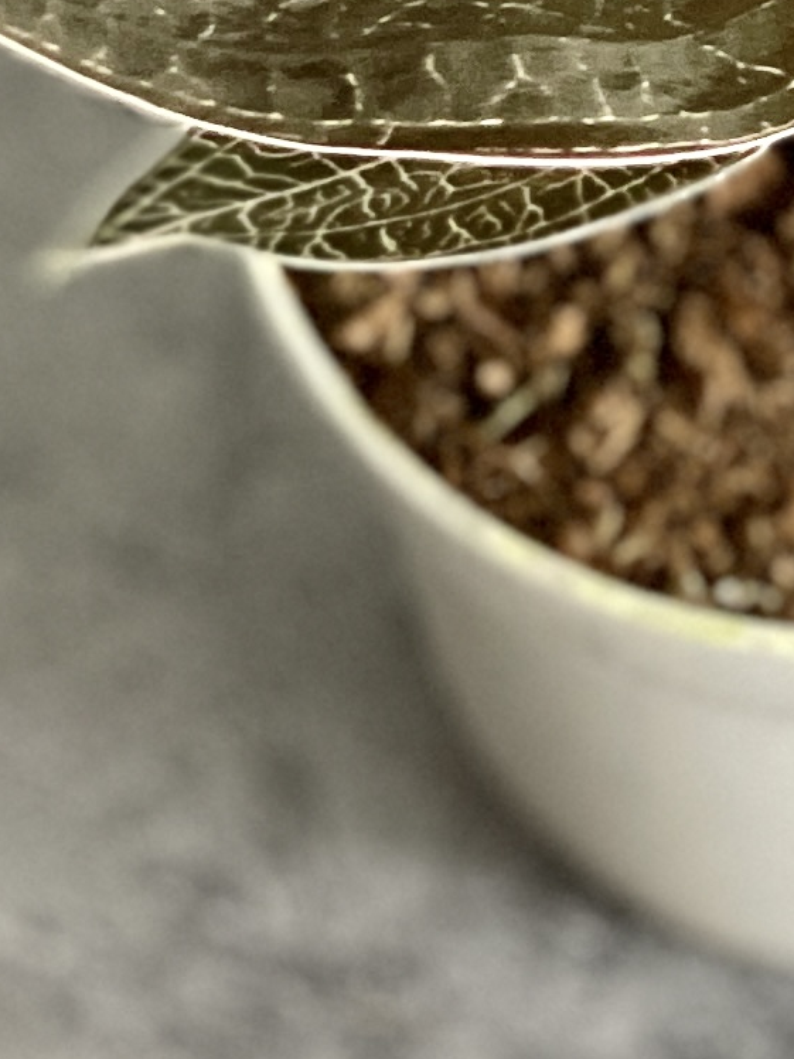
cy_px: -813
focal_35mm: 345
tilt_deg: -58.2
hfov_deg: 4.3
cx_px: 991
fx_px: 10551
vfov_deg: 5.7
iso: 250
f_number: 2.2
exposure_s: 1/33
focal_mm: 7.5
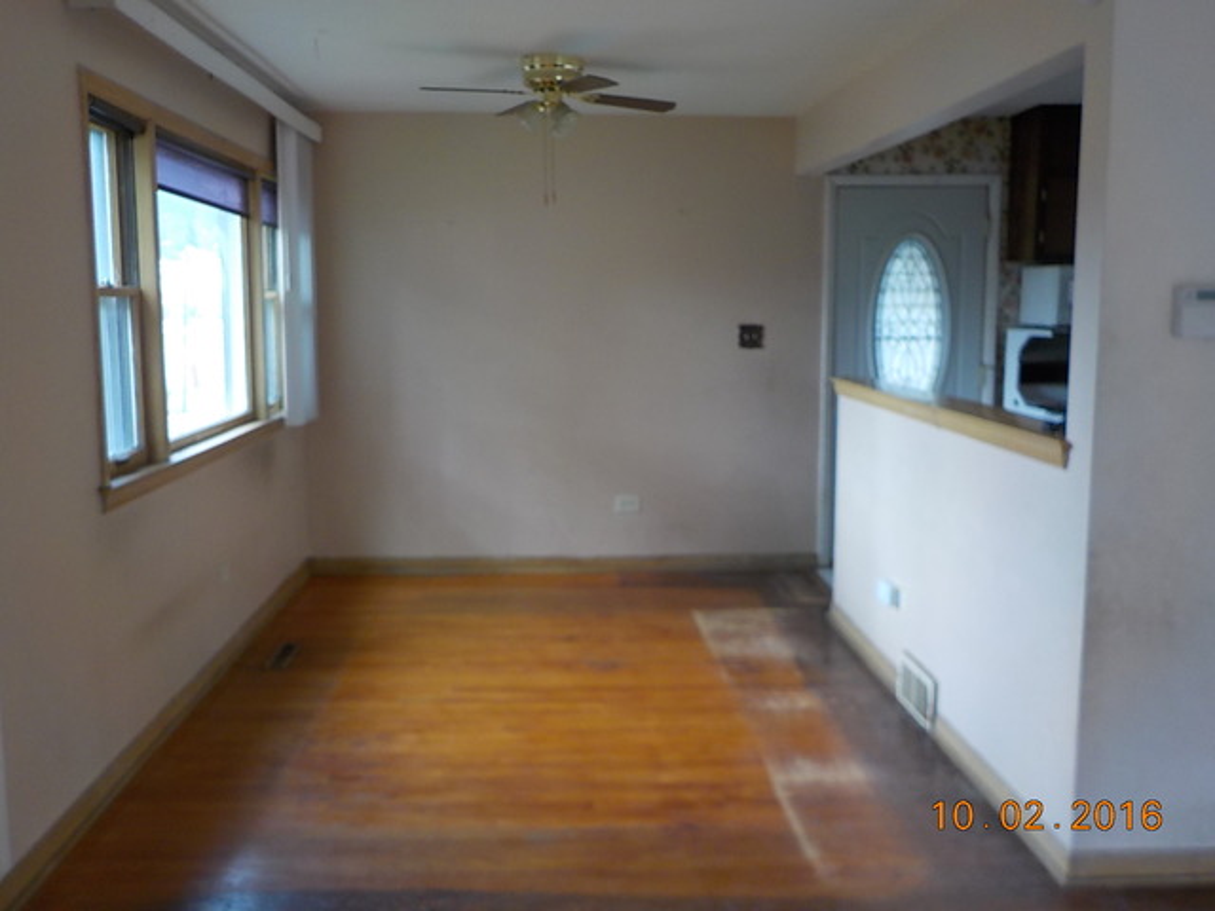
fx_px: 1053
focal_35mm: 30
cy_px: 456
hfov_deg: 60.0
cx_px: 608
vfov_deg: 46.8
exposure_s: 1/30
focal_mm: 4.1
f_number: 3.3
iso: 125
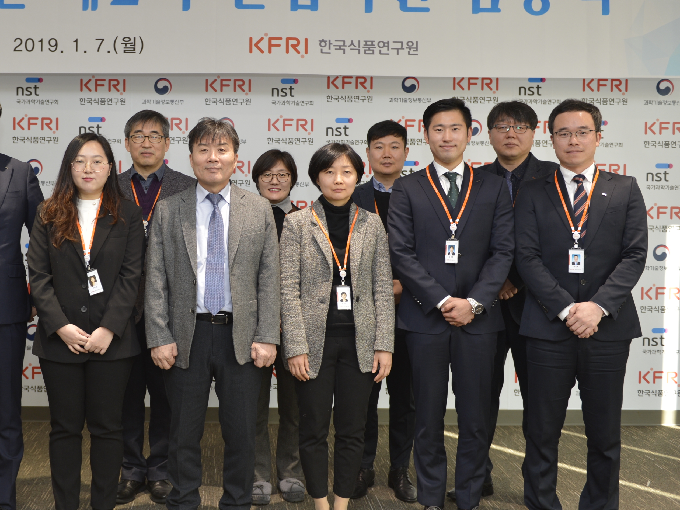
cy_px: 228
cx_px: 216
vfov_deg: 32.1
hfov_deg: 41.4
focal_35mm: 45
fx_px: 884
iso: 400
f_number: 3.2
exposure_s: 1/100
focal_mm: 32
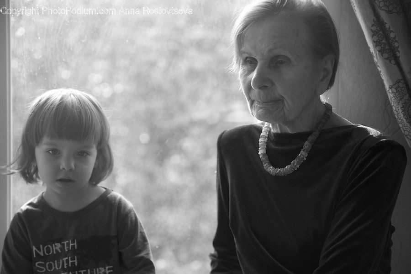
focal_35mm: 56
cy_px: 137
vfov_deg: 24.2
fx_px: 639
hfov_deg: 35.7
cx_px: 206
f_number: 3.2
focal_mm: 56
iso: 400
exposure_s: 1/250
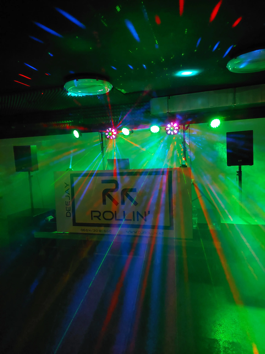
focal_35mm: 25
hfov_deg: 54.9
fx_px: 255
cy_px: 177
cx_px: 132
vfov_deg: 69.4
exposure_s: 1/25
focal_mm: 5.23
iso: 500
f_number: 1.8
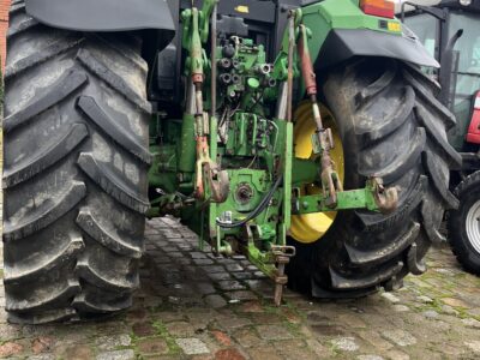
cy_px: 180
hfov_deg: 67.3
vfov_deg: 53.1
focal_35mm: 26
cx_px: 240
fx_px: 361
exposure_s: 1/122
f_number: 1.6
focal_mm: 5.1
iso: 80
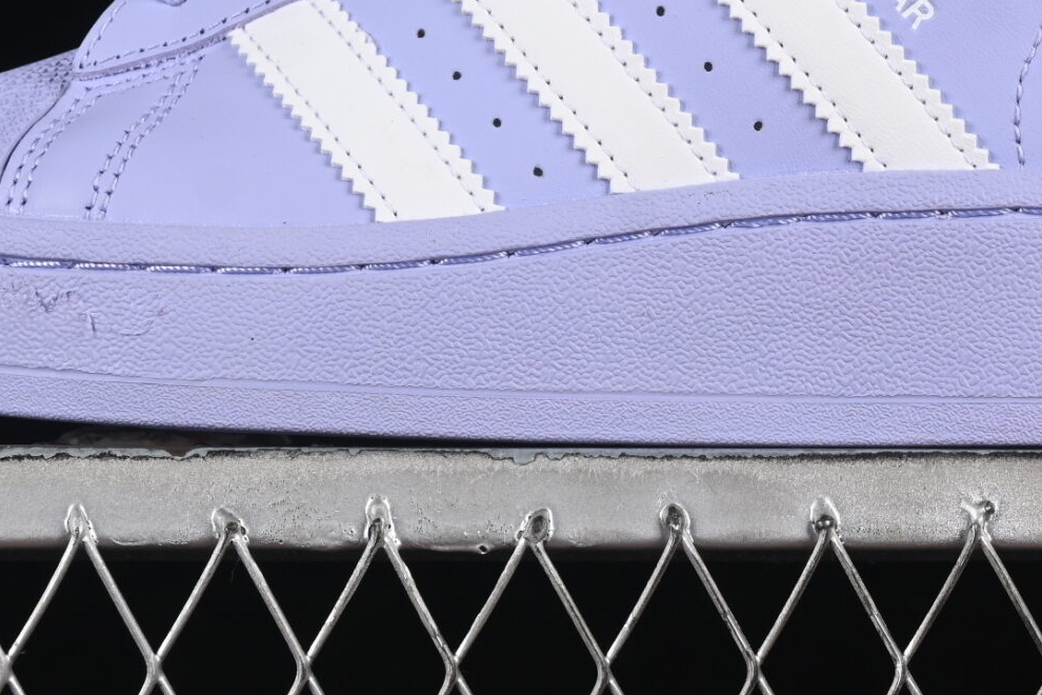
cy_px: -115
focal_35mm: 194
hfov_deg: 10.6
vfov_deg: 7.0
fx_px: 5615
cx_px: 610
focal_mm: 50
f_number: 8
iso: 160
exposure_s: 1/80
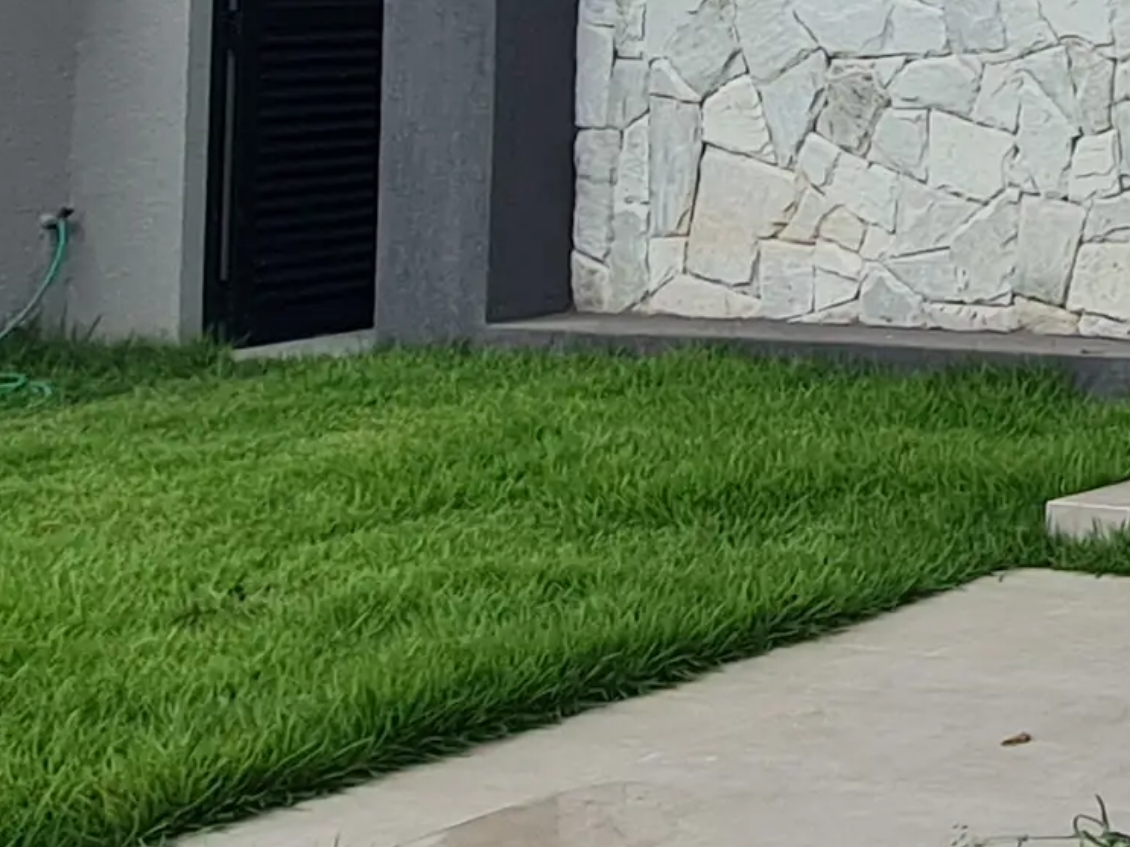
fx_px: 2285
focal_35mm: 70
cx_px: 2185
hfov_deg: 18.9
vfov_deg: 19.9
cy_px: -141
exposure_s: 1/1980
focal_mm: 2.2
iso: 64
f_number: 2.2
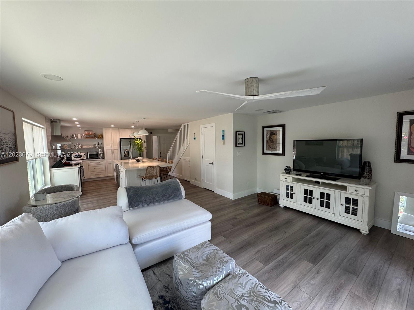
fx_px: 167
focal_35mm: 14
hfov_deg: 102.1
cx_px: 207
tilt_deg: -4.8
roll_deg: +1.2
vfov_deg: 85.7
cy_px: 155
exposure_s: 1/120
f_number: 2.2
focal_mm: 2.22
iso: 160
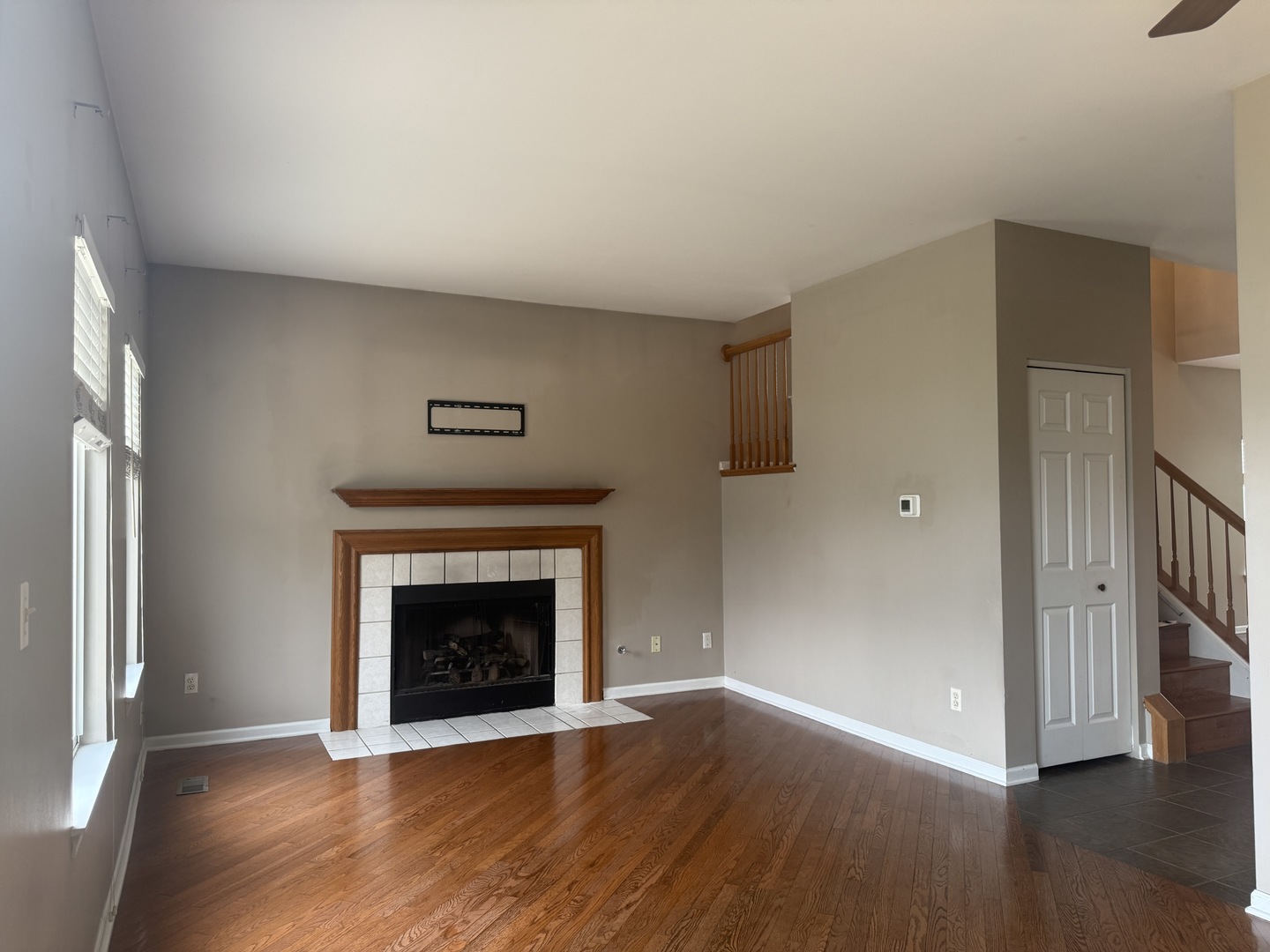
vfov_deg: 56.8
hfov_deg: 71.6
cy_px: 476
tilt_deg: +2.6
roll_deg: +0.3
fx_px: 881
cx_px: 635
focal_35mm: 24
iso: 160
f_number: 1.78
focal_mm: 6.76
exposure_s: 1/120
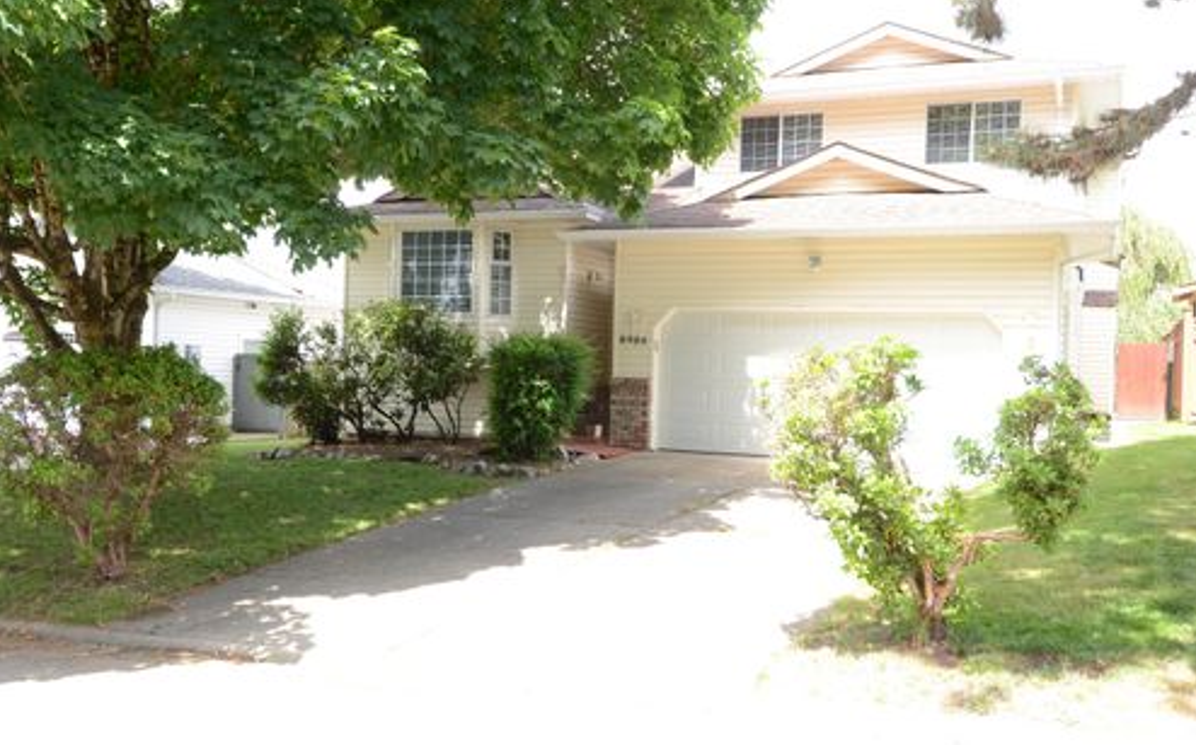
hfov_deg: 56.7
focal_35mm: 34
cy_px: 386
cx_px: 600
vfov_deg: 37.2
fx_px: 1107
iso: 200
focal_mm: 22
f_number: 8
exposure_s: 1/60
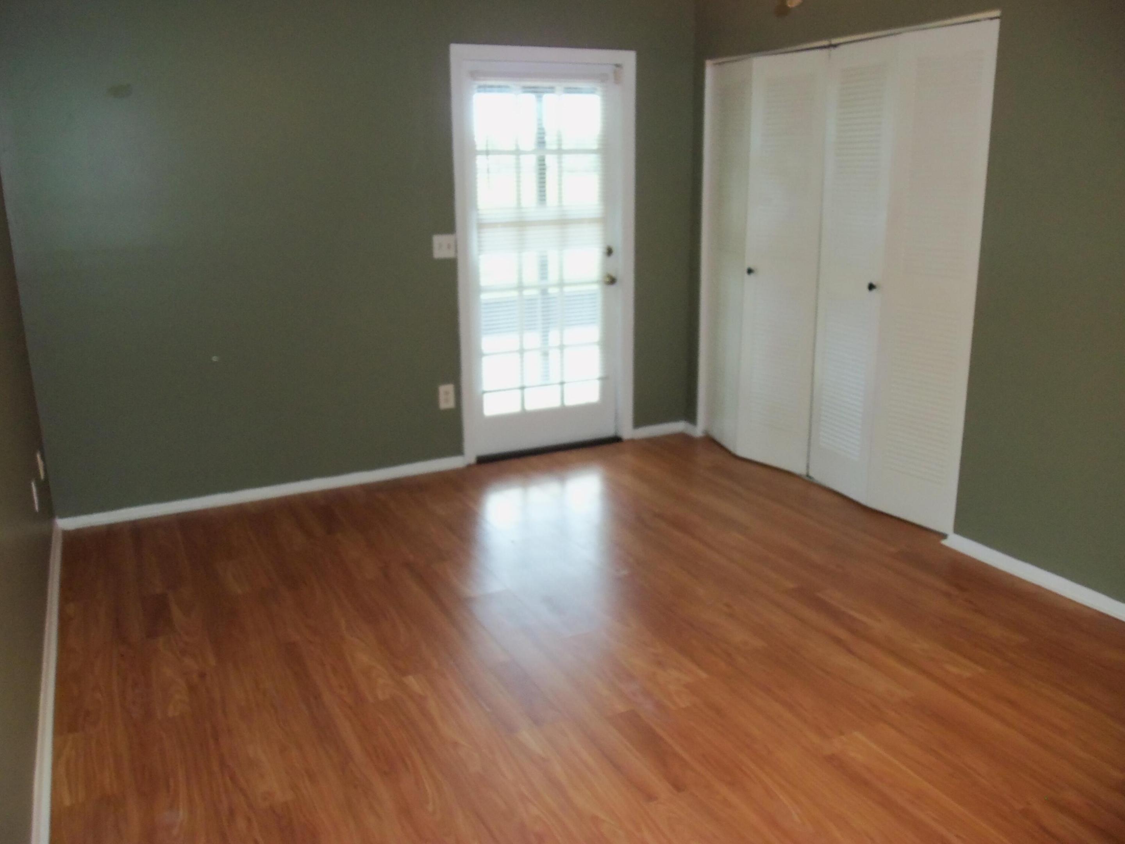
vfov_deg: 48.2
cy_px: 422
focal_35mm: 29
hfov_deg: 61.7
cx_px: 562
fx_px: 942
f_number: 3.4
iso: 200
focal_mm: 5.2
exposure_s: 1/30
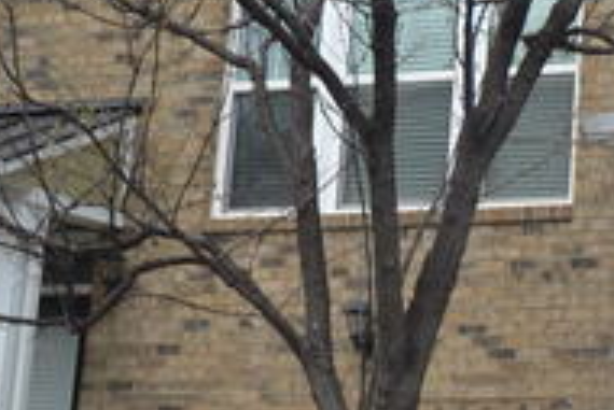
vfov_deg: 13.6
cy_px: 140
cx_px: 1037
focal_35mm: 101
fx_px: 1724
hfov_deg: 17.2
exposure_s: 1/250
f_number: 8
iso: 100
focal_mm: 16
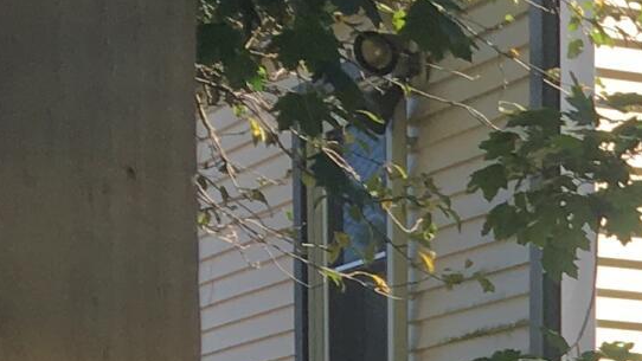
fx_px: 2979
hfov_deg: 11.4
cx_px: 1145
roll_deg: -0.4
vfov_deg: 6.5
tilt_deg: -3.7
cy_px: 911
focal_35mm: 175
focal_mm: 4.15
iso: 25
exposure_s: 1/400
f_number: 2.2
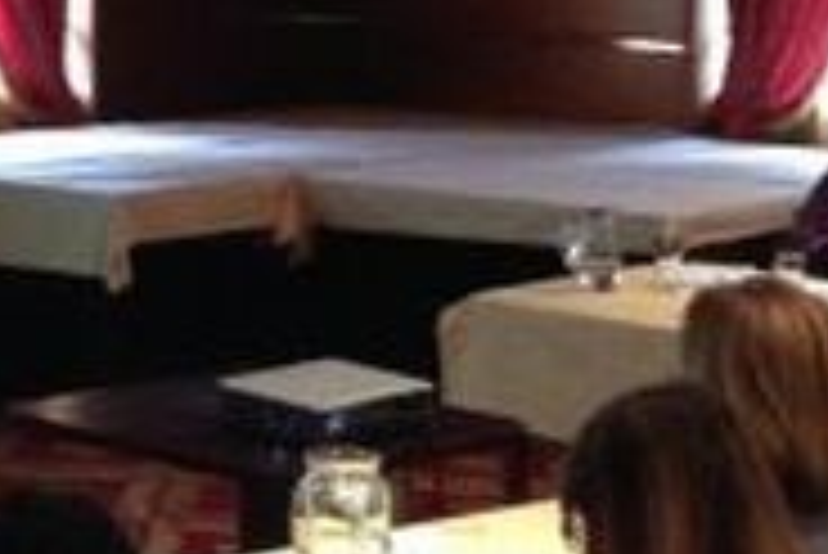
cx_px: 108
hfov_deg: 13.7
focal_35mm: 149
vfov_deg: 9.2
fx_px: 3430
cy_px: -23
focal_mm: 4.12
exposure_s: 1/20
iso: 400
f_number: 2.4
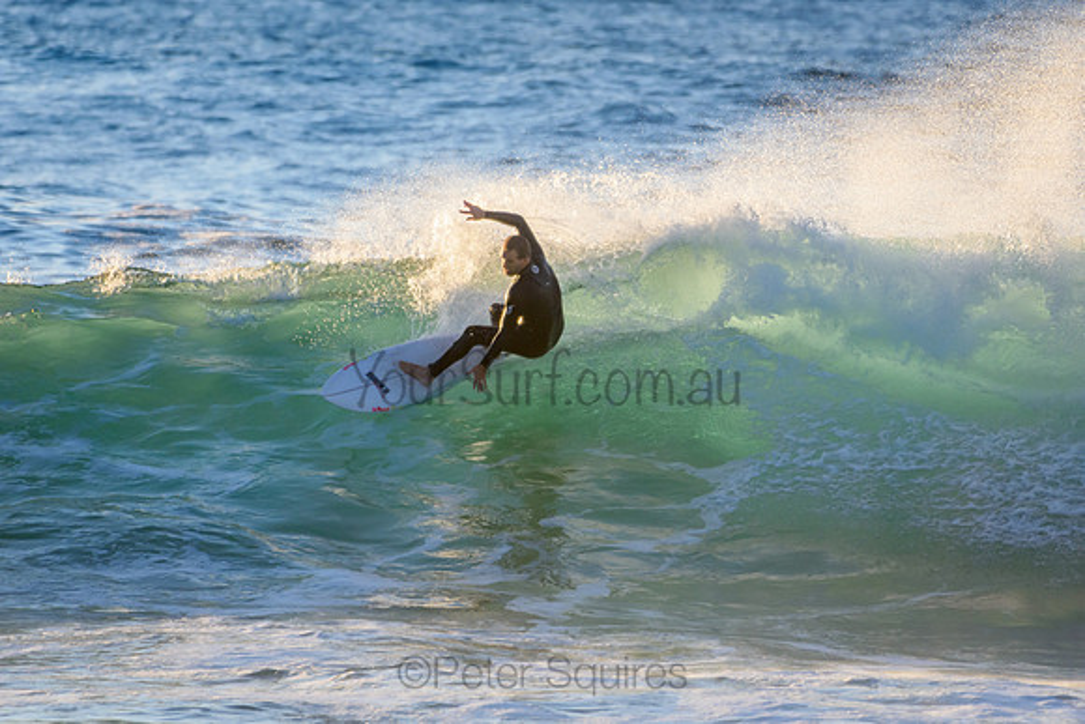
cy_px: 362
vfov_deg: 1.8
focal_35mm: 750
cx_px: 542
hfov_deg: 2.7
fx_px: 22608
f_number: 5.6
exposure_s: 1/1600
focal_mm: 500
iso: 560
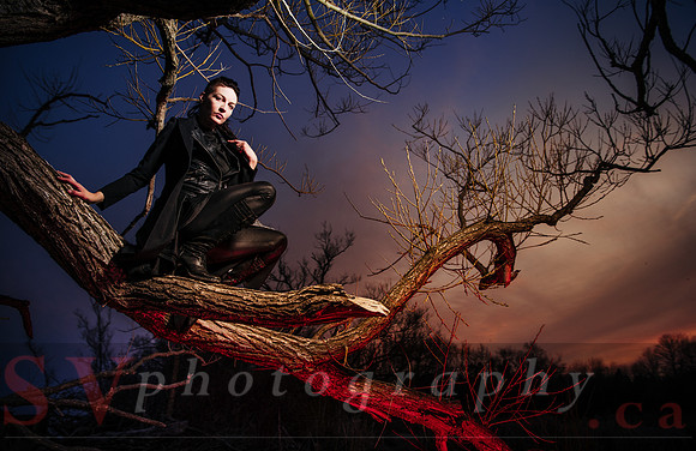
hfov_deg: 73.8
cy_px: 226
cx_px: 348
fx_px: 464
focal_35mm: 24
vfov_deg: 51.9
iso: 64
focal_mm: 24
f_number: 4
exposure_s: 1/100
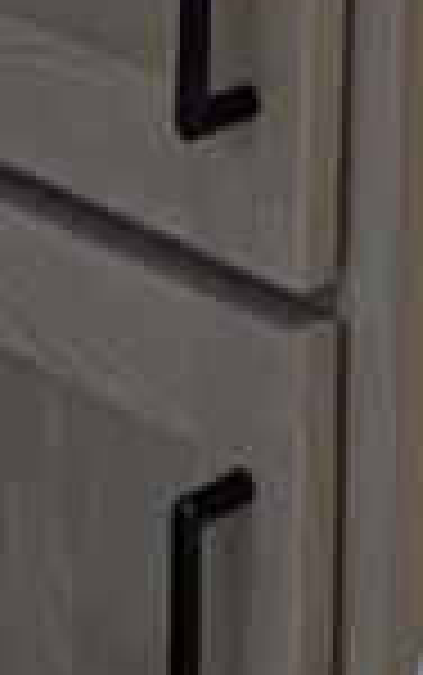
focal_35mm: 158
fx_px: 2909
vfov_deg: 10.9
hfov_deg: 8.0
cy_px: -1008
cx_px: 835
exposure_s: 1/387
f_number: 2.2
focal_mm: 2.35
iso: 241
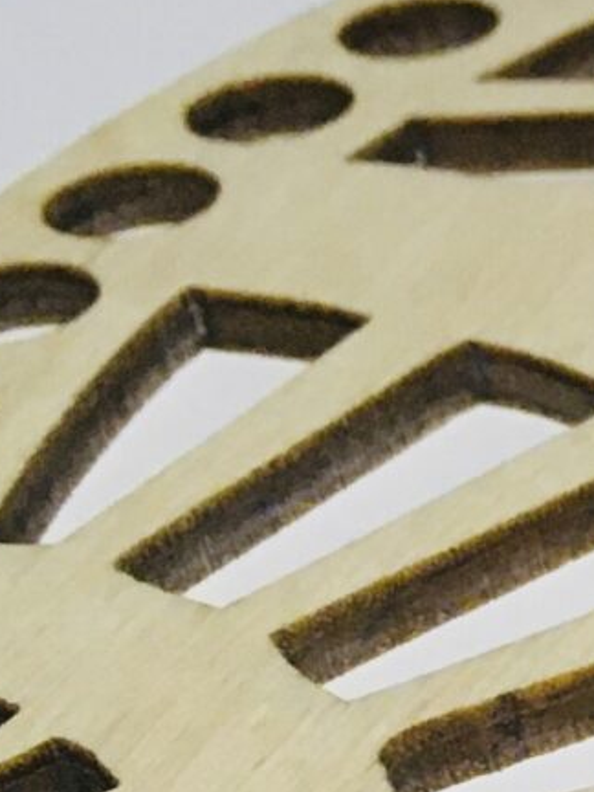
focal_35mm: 172
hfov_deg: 7.3
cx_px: 1967
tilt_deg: -35.0
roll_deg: -1.4
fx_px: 3935
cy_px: 799
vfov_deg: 11.4
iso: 100
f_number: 2.2
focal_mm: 4.15
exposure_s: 1/33
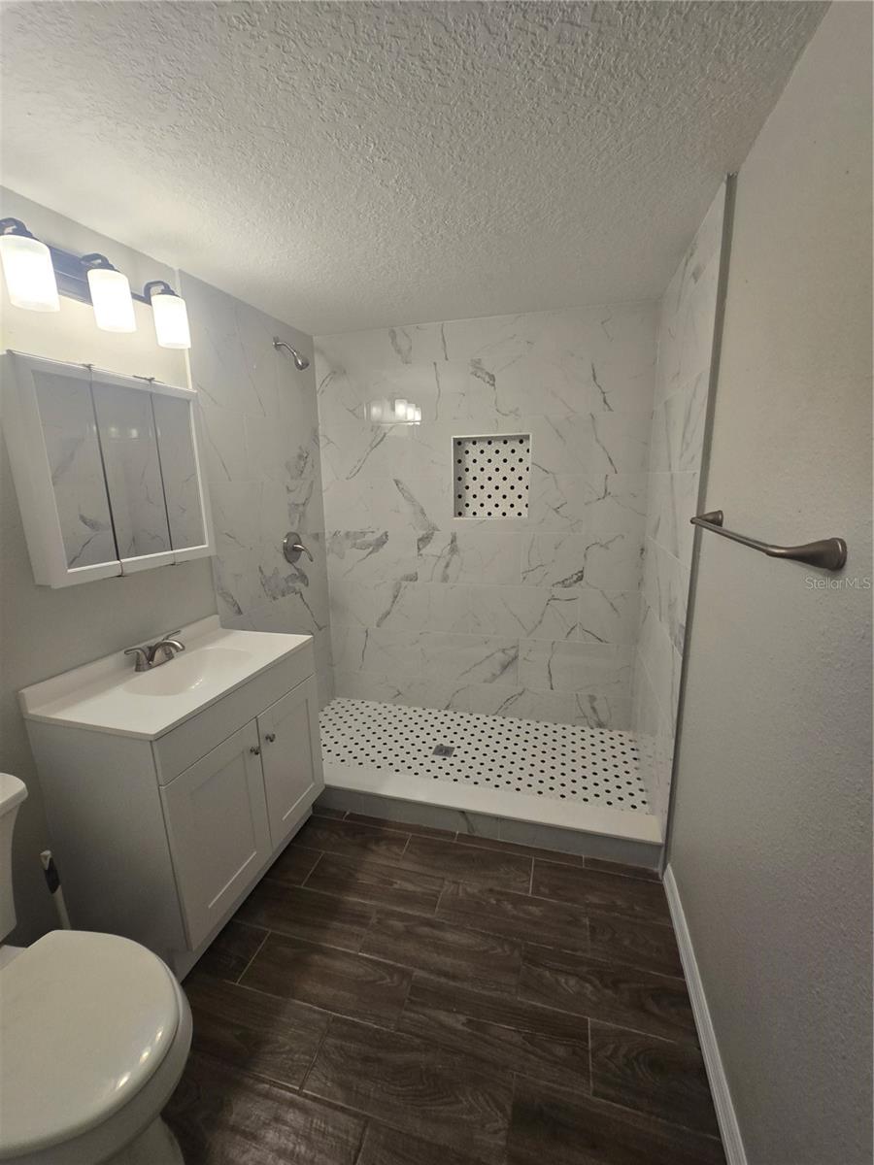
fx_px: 438
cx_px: 437
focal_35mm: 13
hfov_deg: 89.9
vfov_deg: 106.2
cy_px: 582
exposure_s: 1/60
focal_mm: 2.2
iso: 80
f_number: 2.2
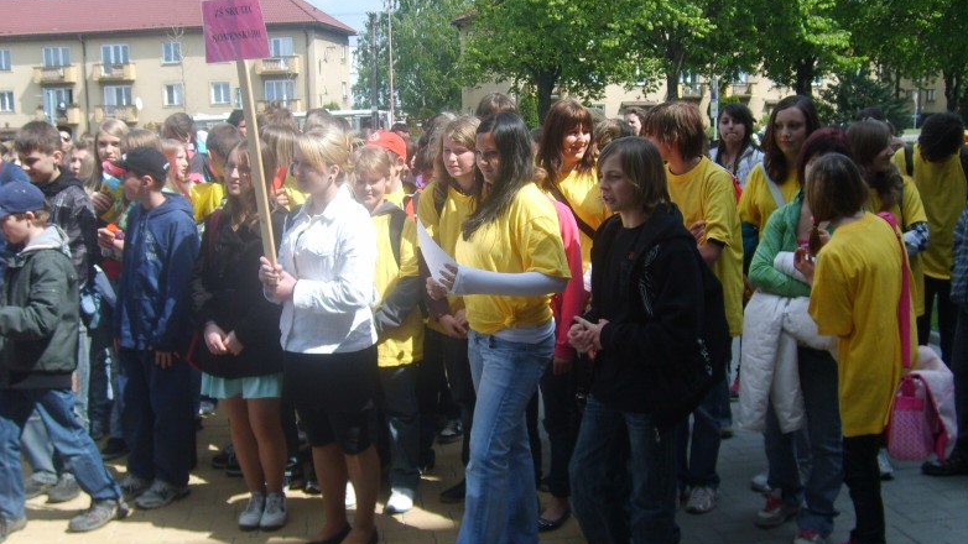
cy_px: 287
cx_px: 475
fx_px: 1001
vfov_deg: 30.4
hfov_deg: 51.6
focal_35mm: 39
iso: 50
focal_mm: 5.8
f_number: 2.8
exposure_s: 1/750
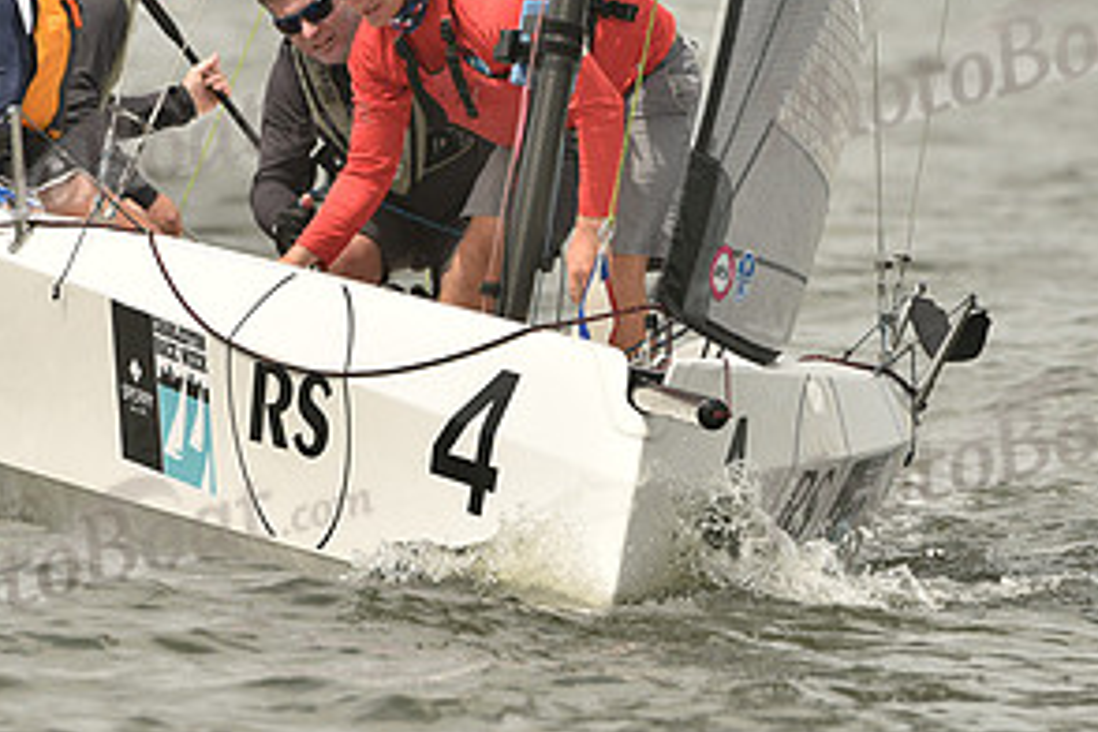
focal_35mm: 788
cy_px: 308
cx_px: 568
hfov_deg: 2.6
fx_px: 24032
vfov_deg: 1.7
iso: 320
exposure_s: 1/1250
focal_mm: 400
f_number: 8
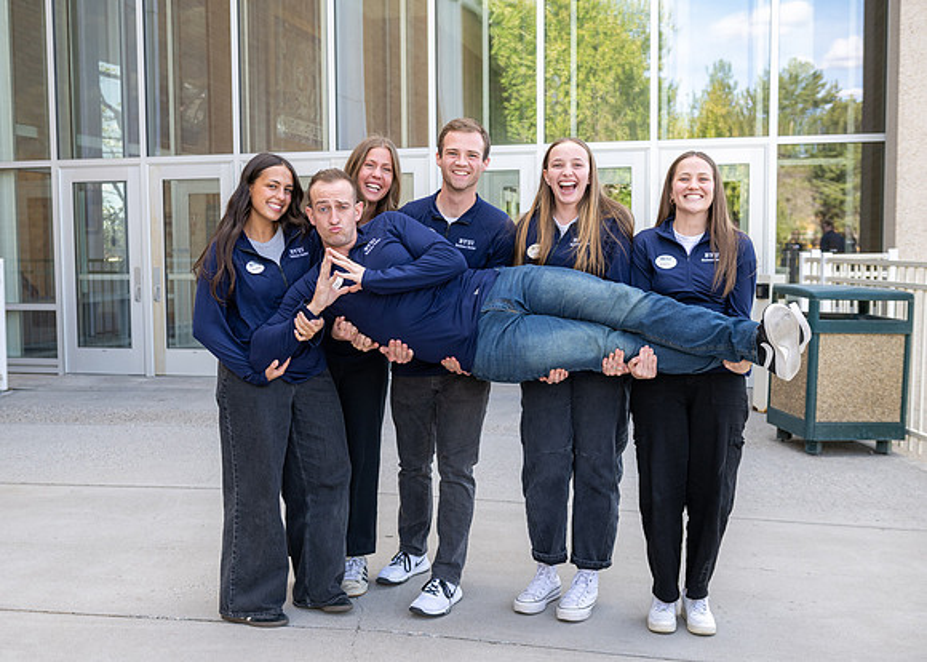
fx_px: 1097
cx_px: 435
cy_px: 329
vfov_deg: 33.6
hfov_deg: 45.8
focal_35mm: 42
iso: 320
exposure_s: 1/320
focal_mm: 38
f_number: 4
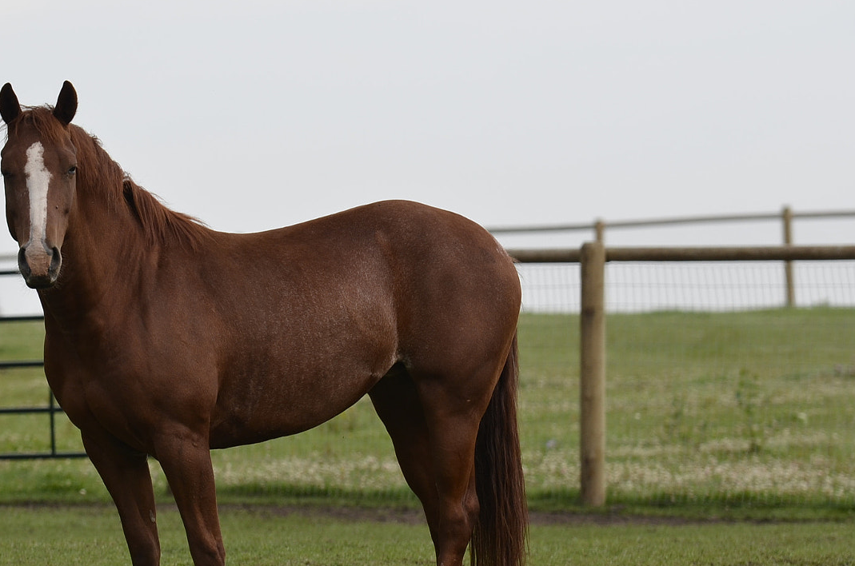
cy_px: 399
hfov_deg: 4.6
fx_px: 10641
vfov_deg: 3.0
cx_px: 267
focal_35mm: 449
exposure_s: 1/500
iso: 320
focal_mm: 200
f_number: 5.6
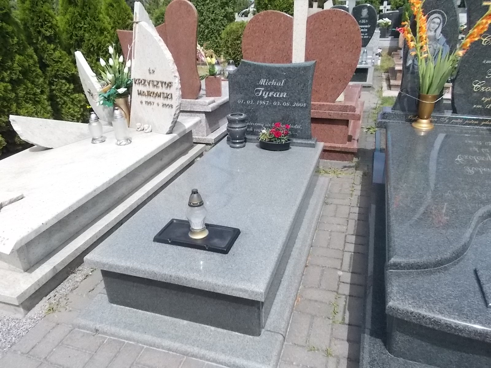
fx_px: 369
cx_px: 246
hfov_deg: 67.3
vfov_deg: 53.1
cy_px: 184
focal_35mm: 26
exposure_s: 1/800
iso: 400
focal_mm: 4.6
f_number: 8
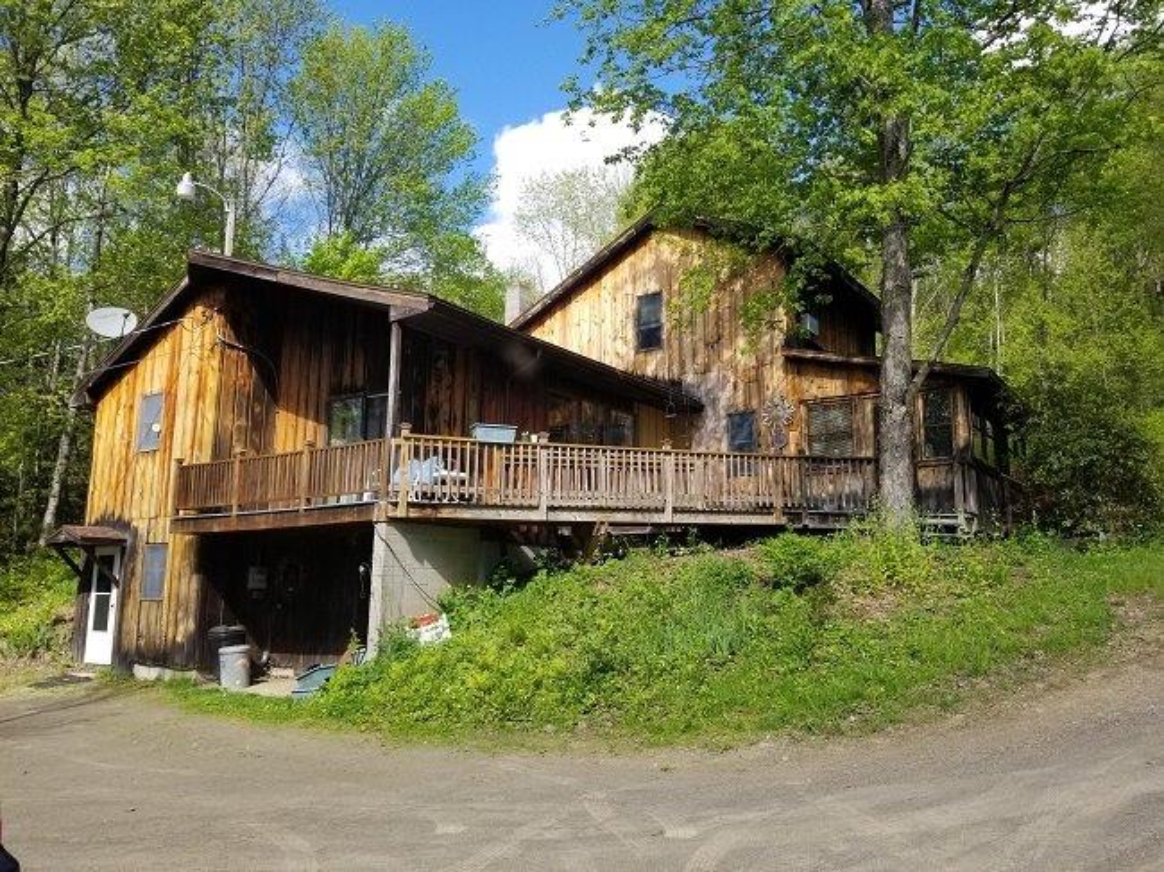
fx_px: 874
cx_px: 582
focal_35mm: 26
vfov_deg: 53.0
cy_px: 436
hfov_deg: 67.3
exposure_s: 1/1116
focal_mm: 4.3
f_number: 1.7
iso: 50
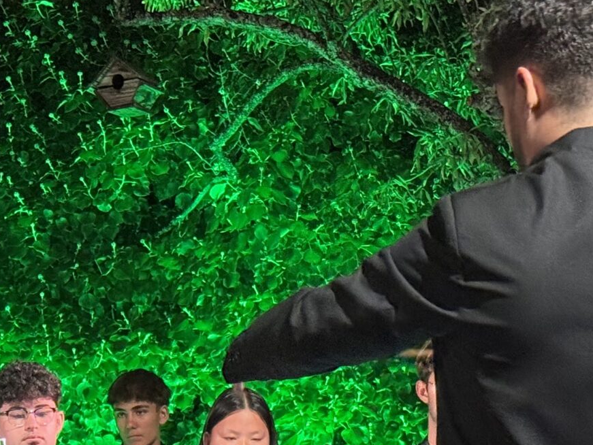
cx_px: 33
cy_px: 542
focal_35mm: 141
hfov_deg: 13.8
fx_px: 2416
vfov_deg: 10.3
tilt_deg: +1.8
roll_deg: +0.8
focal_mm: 6.76
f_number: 1.78
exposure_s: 1/40
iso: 400
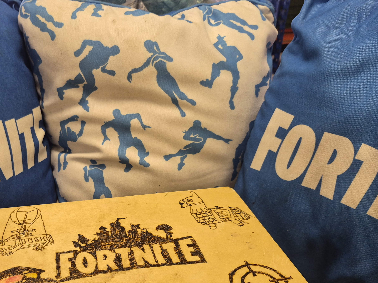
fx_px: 415
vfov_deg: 37.0
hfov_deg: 48.2
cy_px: 204
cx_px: 129
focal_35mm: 38
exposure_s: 1/100
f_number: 1.8
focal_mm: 5.4
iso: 320
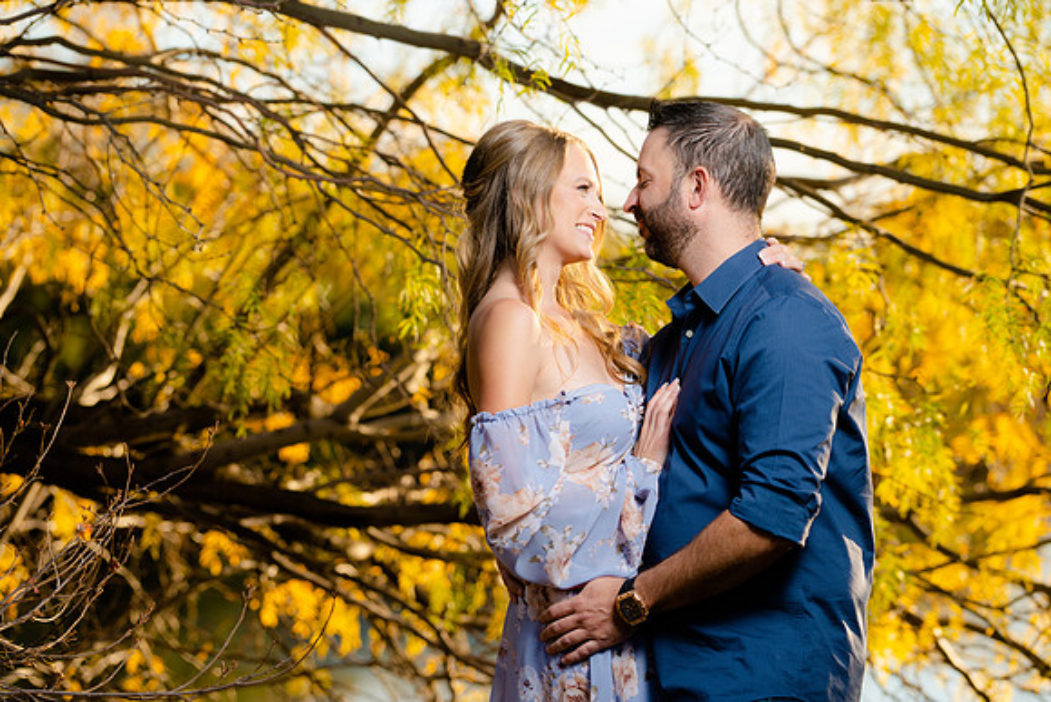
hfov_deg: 12.9
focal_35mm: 159
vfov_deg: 8.6
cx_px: 526
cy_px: 351
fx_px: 4643
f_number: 5
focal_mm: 159
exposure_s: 1/250
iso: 100
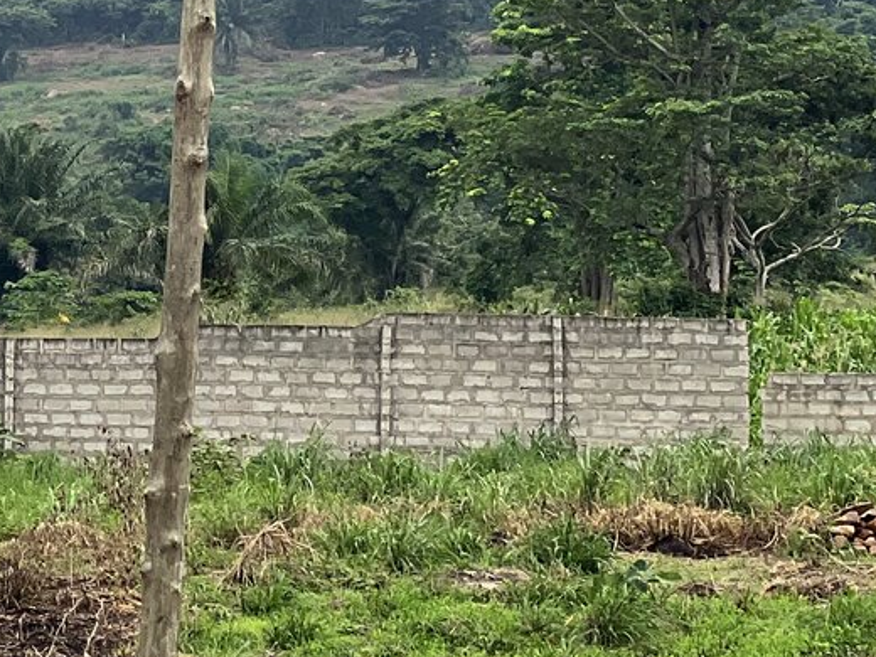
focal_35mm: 237
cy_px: -86
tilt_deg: +7.5
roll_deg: -0.7
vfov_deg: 6.2
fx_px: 5998
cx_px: -296
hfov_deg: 8.2
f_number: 2.8
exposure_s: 1/433
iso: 32
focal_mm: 9
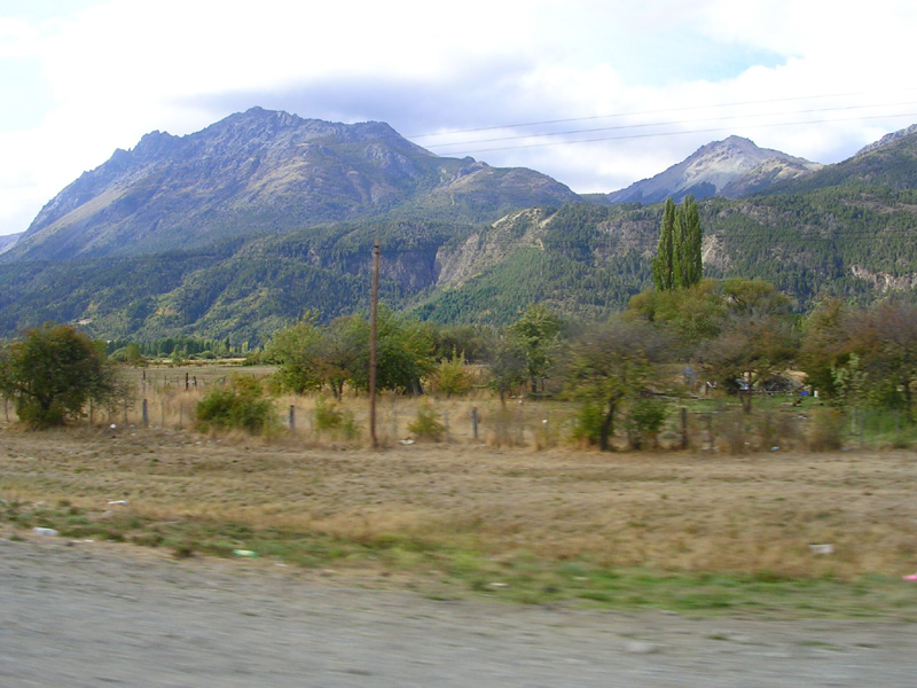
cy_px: 344
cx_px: 458
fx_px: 1007
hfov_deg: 49.0
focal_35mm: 38
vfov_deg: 37.7
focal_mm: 5.8
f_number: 5.6
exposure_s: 1/152
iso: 50
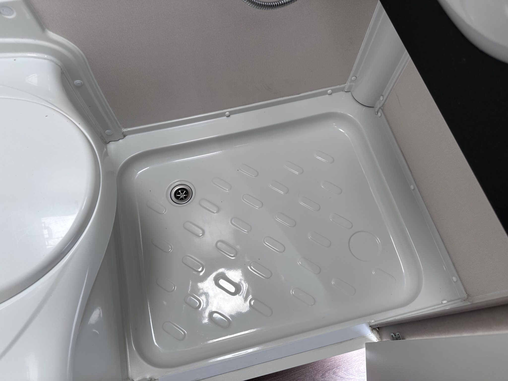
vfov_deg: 56.8
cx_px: 254
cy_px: 190
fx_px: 352
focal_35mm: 24
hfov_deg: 71.6
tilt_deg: -66.3
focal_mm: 6.86
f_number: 1.78
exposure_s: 1/128
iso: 64
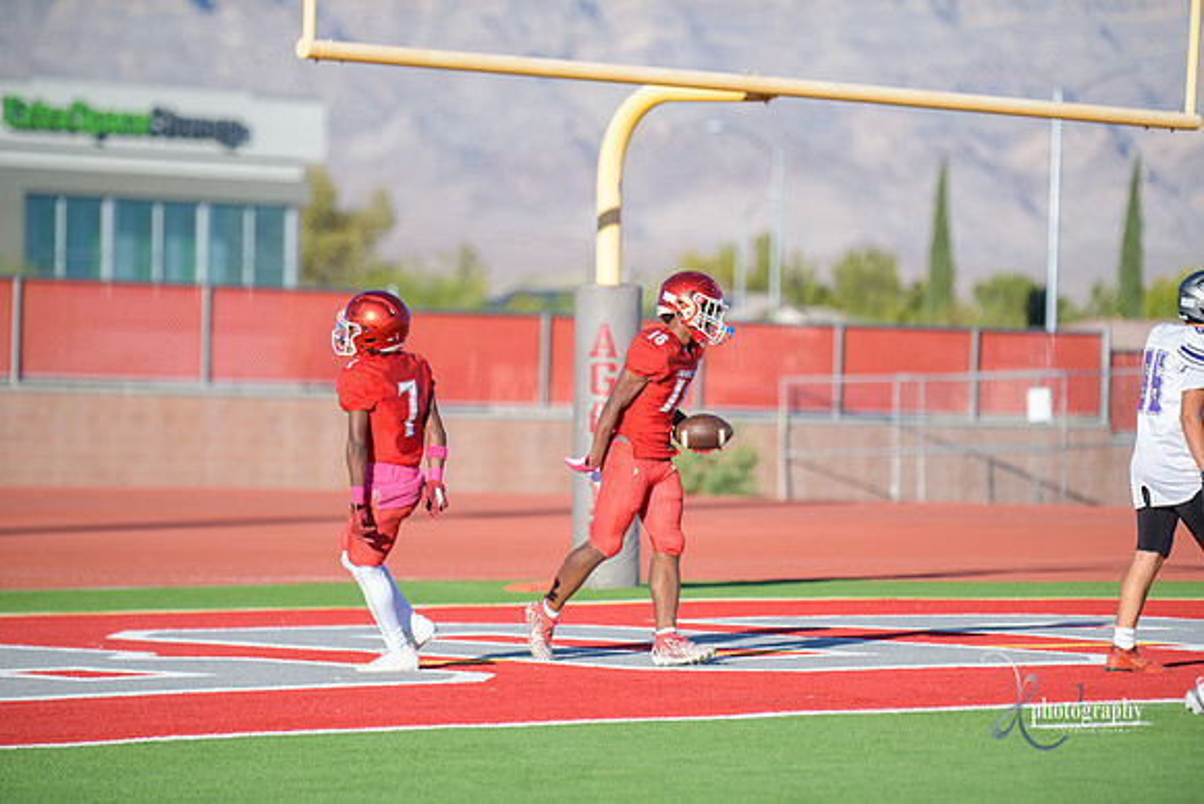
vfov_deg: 6.5
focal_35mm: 210
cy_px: 402
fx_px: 7025
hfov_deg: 9.8
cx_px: 602
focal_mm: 210
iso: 400
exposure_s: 1/4000
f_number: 2.8
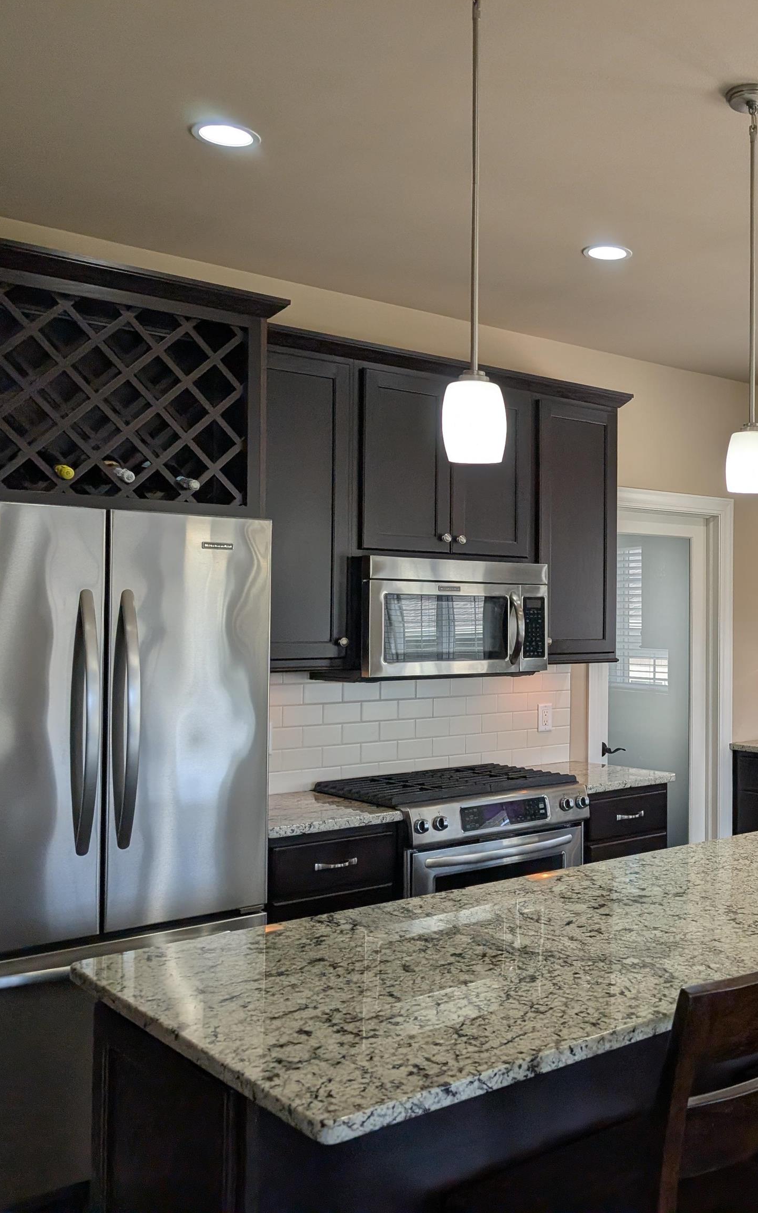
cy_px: 605
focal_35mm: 34
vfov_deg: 56.7
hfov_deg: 35.2
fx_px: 1124
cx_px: 672
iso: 32
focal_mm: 6.9
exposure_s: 1/120
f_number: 1.68
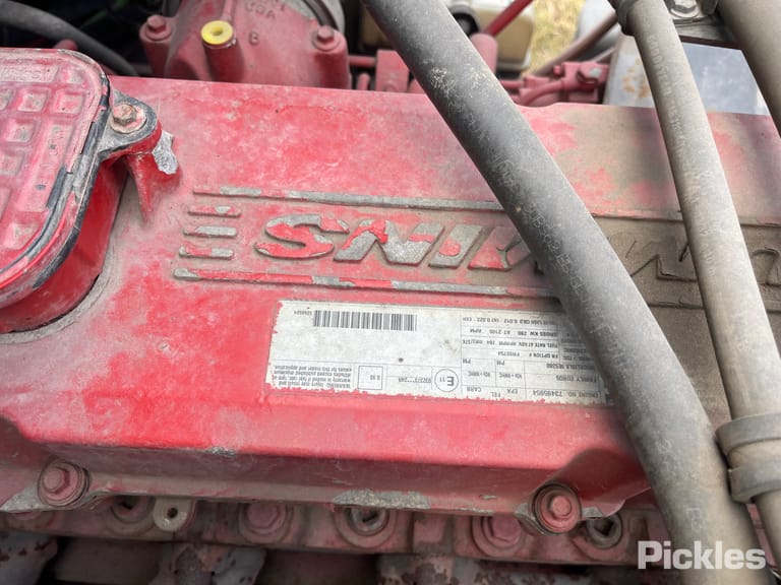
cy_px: 292
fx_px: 587
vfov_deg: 53.1
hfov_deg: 67.3
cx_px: 390
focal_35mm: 26
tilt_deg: -65.9
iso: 50
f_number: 1.6
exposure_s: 1/497
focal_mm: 5.1
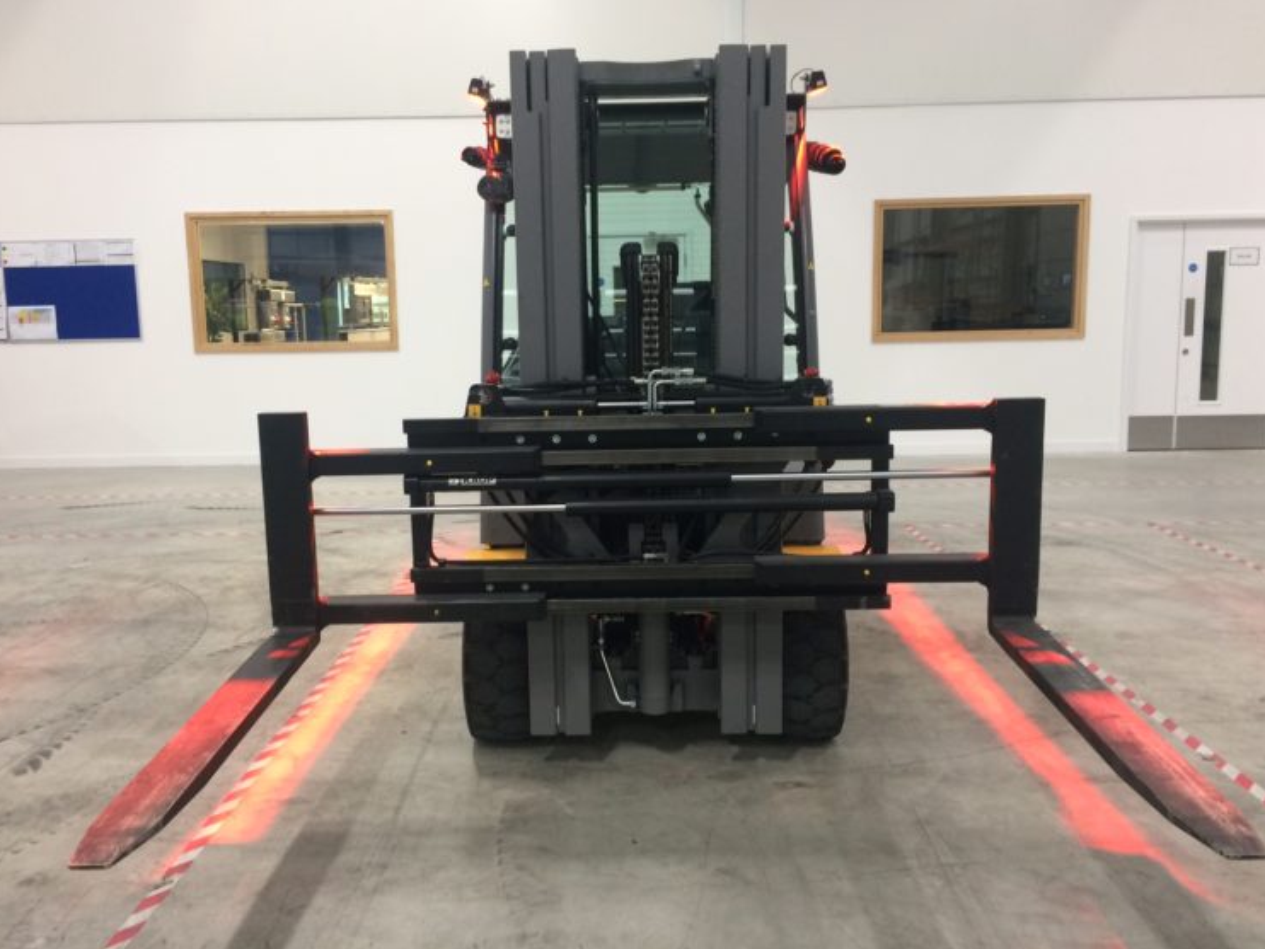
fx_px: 1097
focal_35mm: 30
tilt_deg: -7.7
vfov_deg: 46.8
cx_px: 615
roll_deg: +0.3
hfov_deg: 59.9
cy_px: 460
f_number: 2.2
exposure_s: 1/33
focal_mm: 4.15
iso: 100
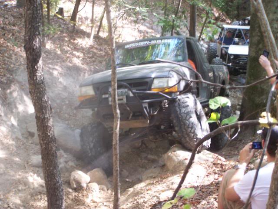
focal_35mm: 82
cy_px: 104
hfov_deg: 23.8
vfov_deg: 18.0
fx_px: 659
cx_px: 139
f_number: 3.2
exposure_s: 1/45
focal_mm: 13.7
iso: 140
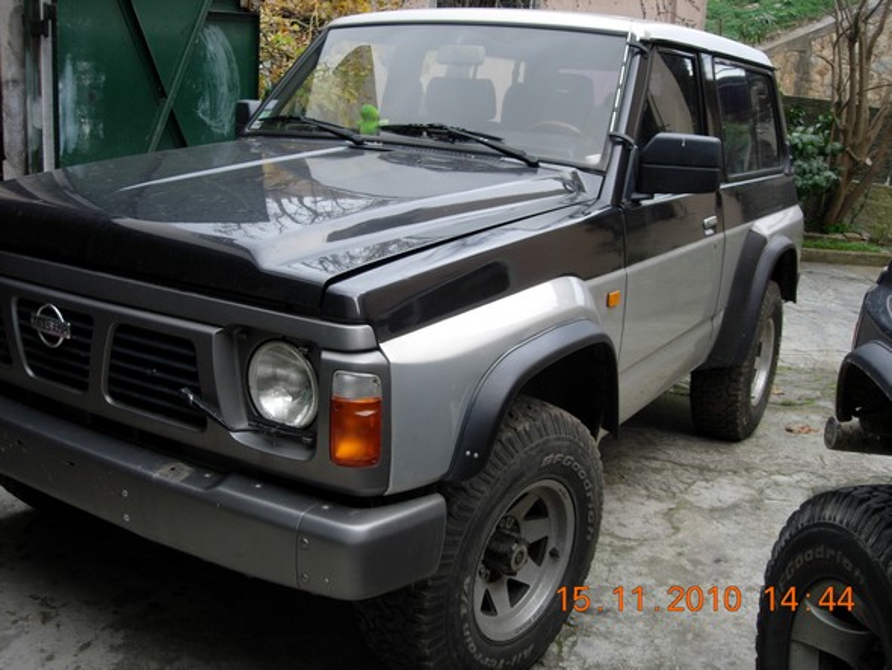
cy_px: 335
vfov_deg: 37.7
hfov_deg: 49.0
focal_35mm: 38
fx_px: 980
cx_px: 446
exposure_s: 1/98.7
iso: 64
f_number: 2.8
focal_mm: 7.8
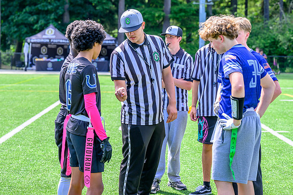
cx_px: 140
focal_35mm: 87
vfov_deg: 15.8
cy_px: 89
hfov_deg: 23.5
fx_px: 705
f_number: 4
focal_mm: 70
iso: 560
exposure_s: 1/2000
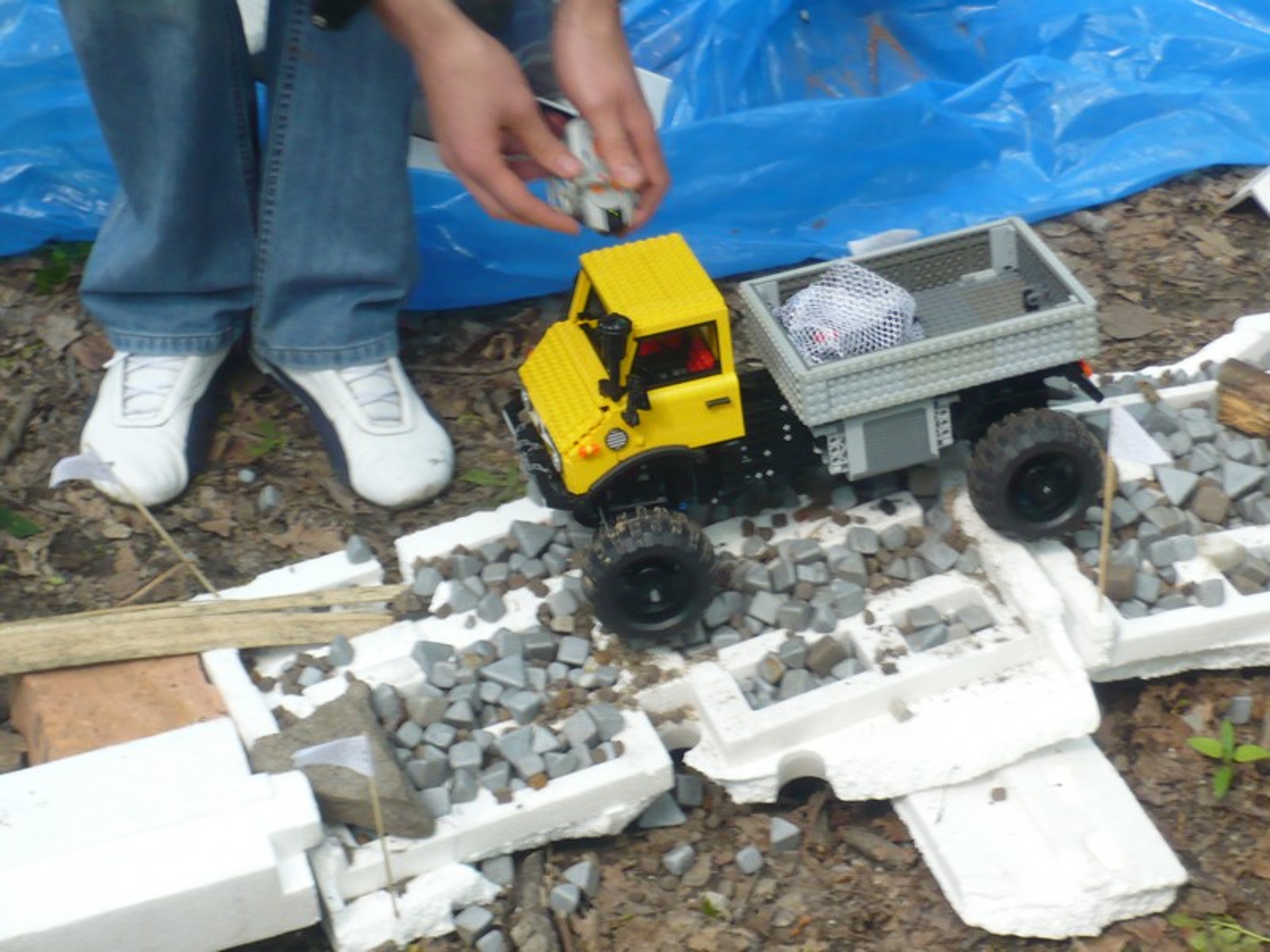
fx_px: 3082
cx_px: 635
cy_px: 476
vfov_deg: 17.6
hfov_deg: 23.3
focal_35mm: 84
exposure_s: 1/30
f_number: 4.4
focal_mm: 13.9
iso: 200
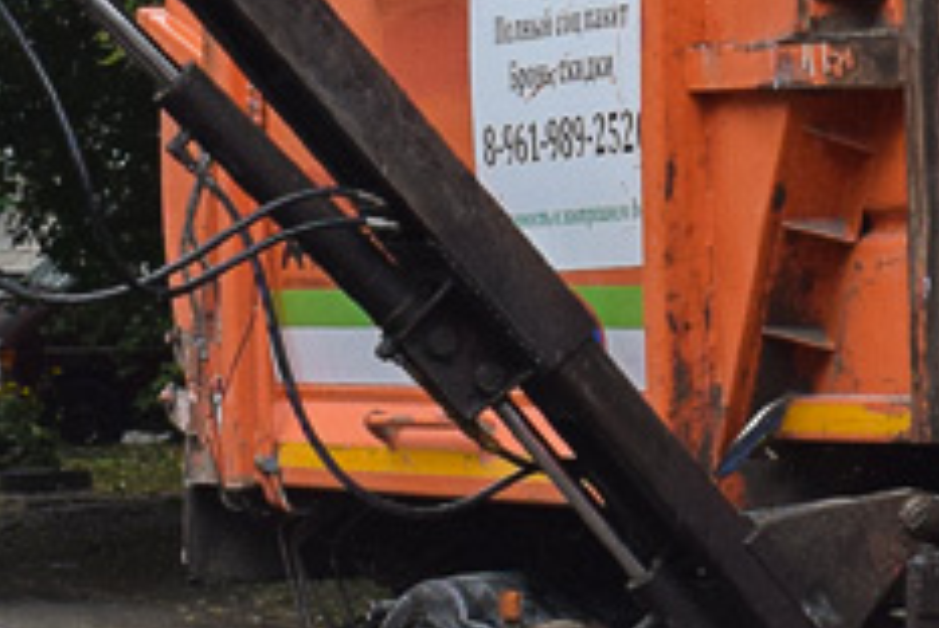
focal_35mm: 216
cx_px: 1318
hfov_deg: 9.3
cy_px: 20
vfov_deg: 6.4
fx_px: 5641
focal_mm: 28
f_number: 6.3
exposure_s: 1/640
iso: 800
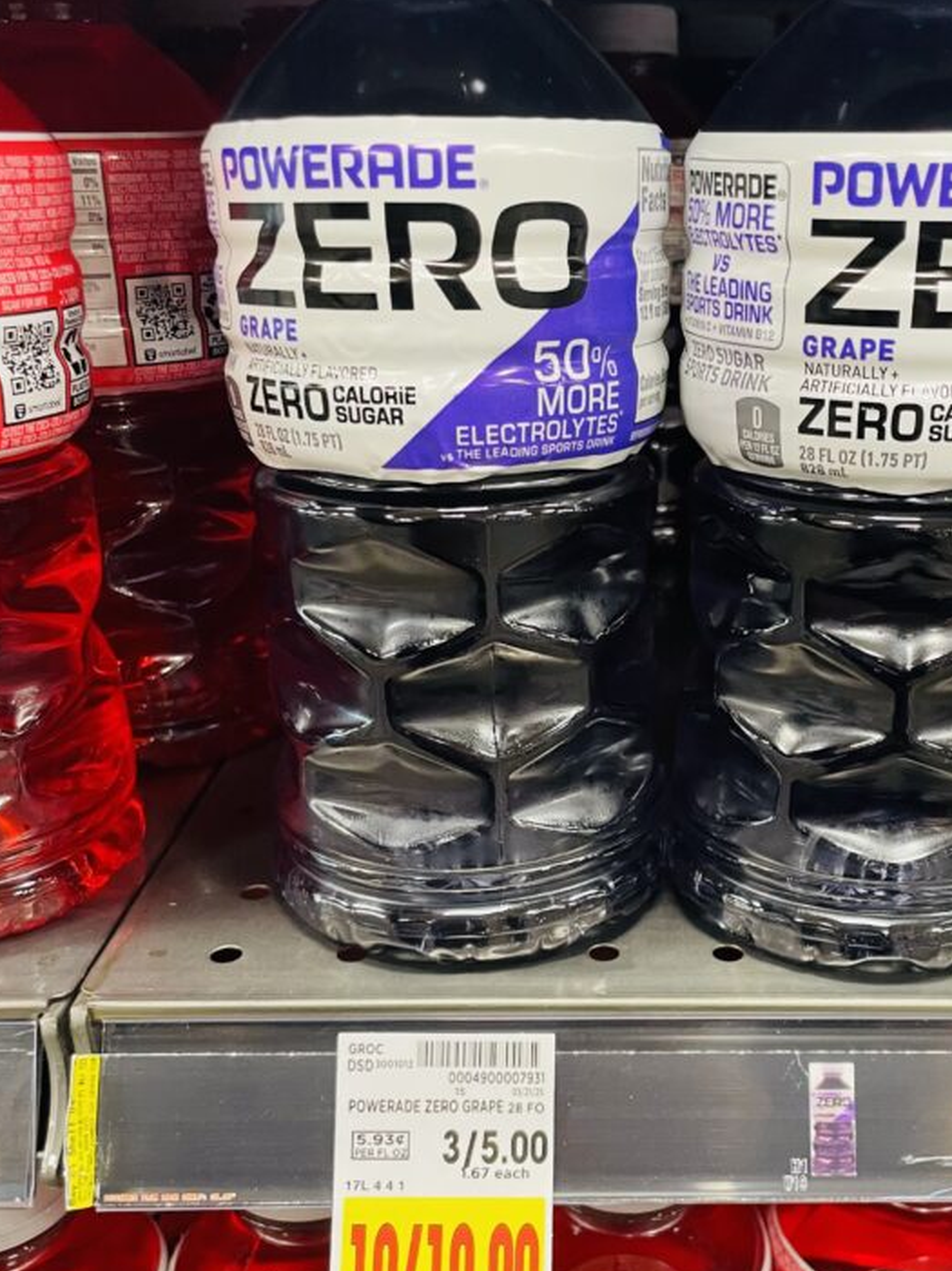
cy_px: 714
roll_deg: +0.5
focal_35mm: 38
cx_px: 626
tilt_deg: -22.2
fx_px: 1395
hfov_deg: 37.3
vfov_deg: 48.9
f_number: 1.6
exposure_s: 1/60
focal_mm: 4.2
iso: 250
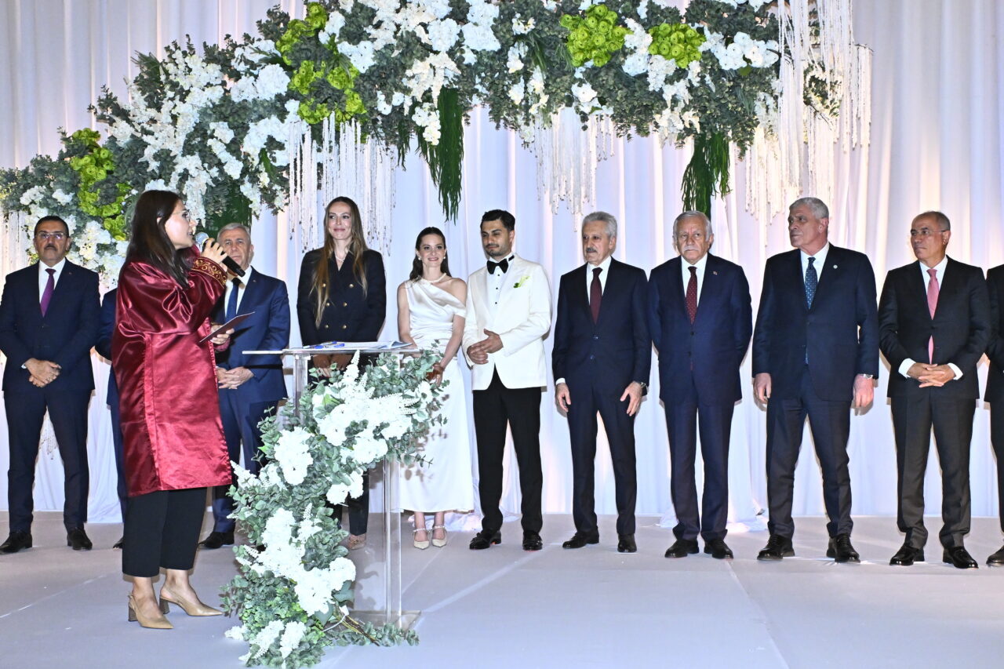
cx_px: 502
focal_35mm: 42
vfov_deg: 31.9
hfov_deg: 46.4
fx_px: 1171
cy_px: 334
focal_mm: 28
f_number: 6.3
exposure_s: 1/160
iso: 2500
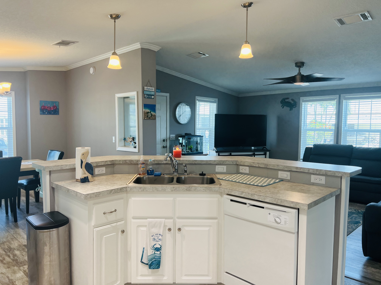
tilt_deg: -3.8
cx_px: 190
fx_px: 286
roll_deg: -0.1
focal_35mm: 26
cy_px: 142
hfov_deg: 67.3
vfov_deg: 53.1
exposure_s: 1/120
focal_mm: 5.7
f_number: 1.5
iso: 64
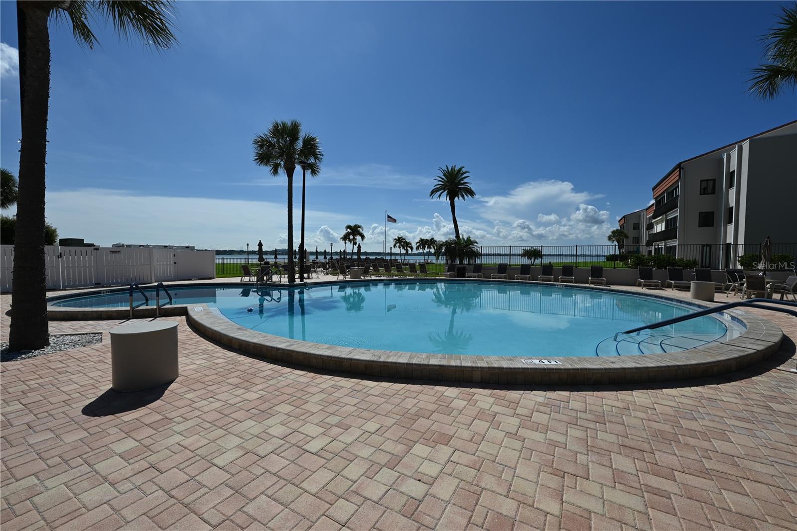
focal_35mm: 14
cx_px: 398
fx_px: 310
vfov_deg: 81.2
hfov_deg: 104.2
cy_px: 266
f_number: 10
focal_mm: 14
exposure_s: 1/640
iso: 100
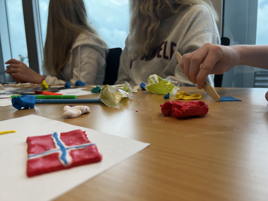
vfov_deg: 53.1
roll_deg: +1.6
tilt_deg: -10.0
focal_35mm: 26
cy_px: 100
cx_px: 134
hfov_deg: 67.3
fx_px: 201
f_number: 1.5
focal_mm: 5.7
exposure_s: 1/167
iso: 50
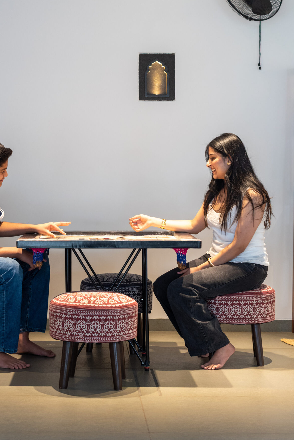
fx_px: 893
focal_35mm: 73
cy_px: 150
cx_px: 124
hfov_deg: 18.7
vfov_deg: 27.5
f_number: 4
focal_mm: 50
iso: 800
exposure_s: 1/50
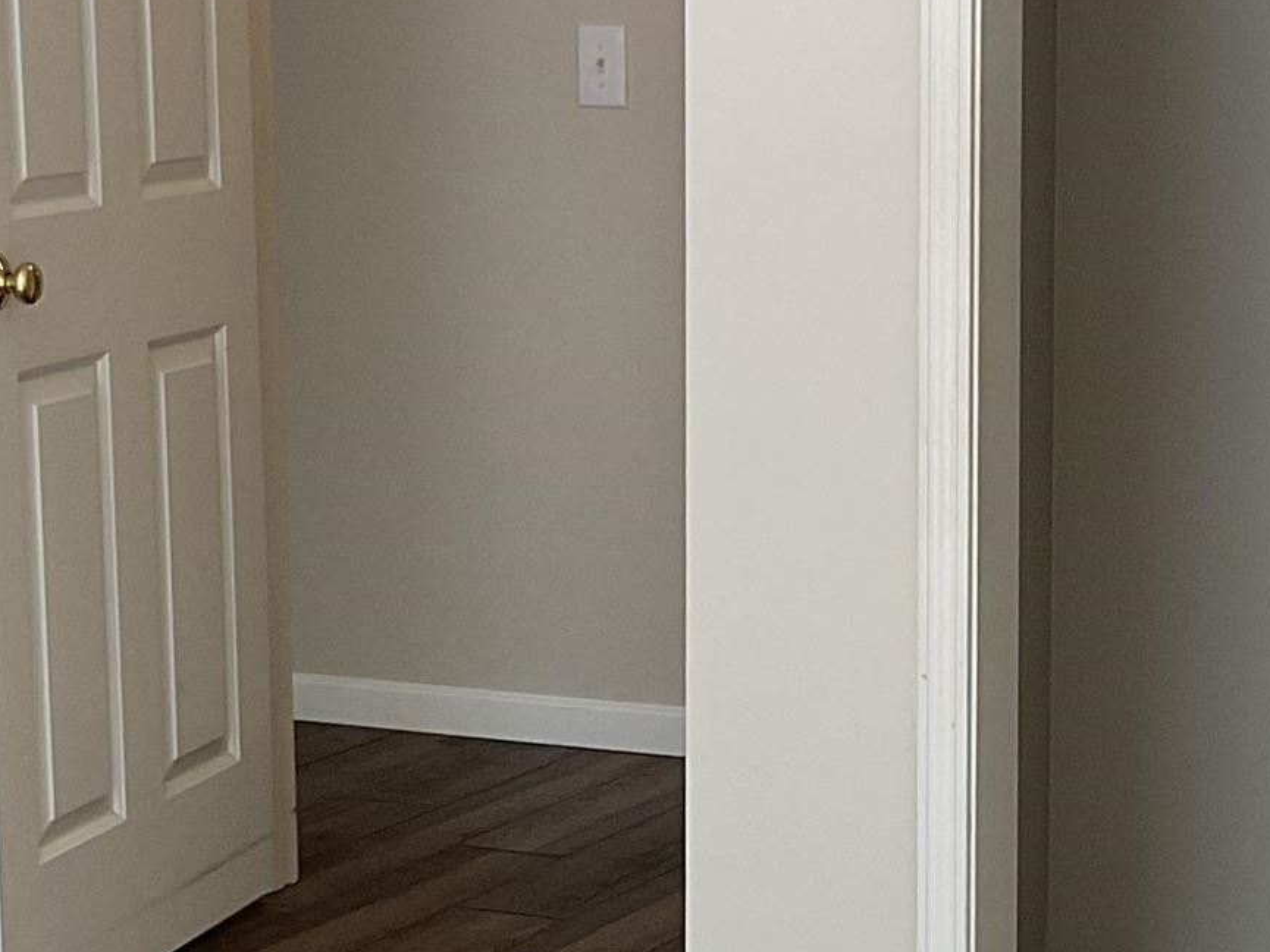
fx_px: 3779
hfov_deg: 19.0
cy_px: 638
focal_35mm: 103
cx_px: 890
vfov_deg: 14.3
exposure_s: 1/60
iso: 40
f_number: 1.8
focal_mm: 3
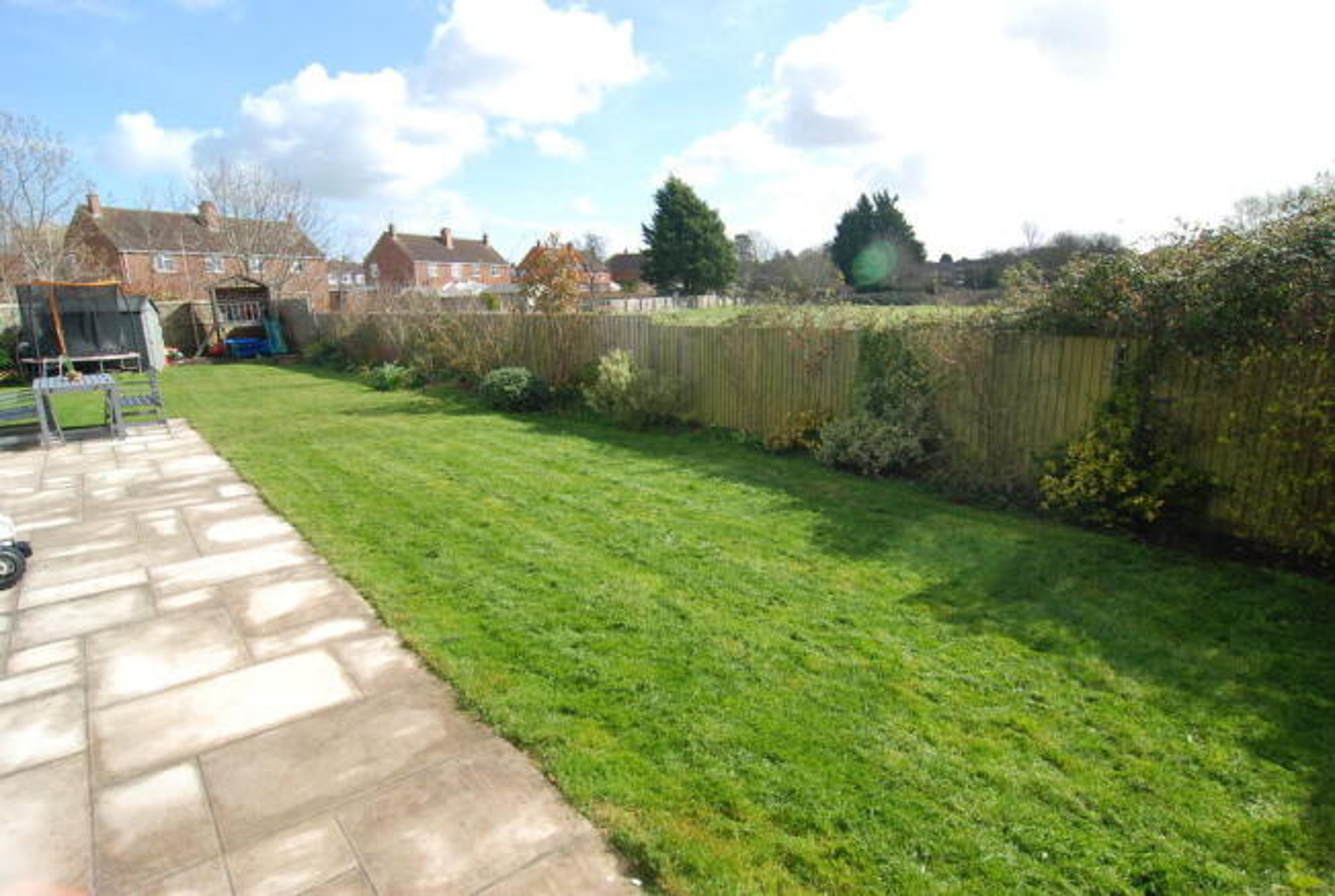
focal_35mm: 18
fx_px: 669
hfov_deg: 89.9
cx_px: 668
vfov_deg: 67.6
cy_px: 448
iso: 200
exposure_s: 1/250
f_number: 7.1
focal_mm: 12
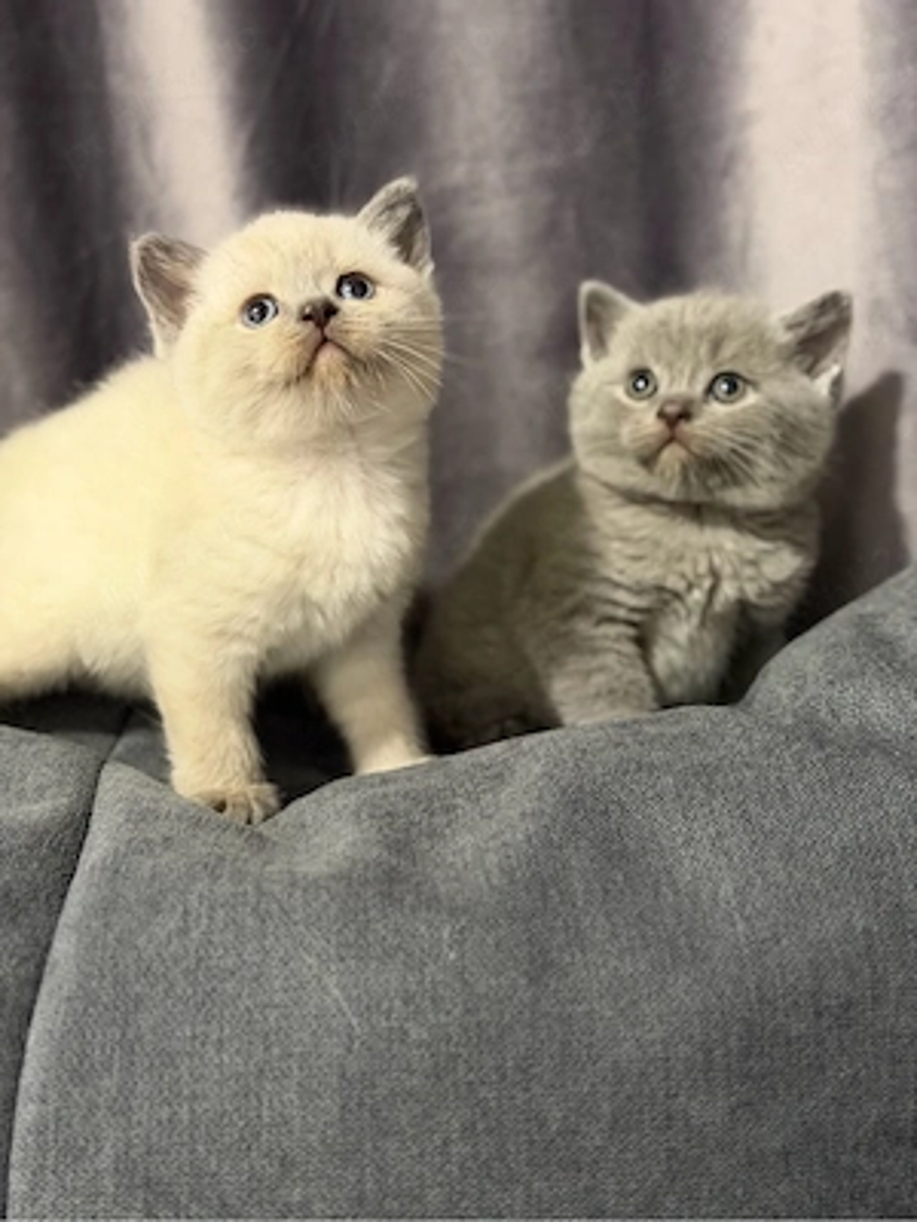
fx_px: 1695
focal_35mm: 48
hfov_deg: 30.3
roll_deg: -1.9
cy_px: 611
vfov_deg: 39.7
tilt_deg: -8.3
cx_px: 458
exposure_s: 1/30
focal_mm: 6.76
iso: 500
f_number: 1.78
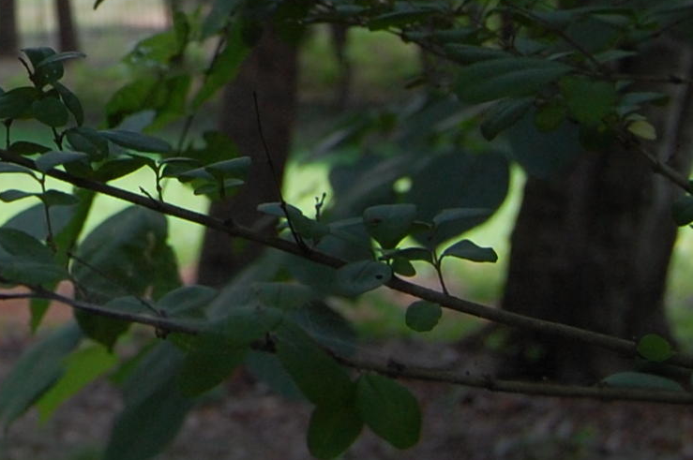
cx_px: -211
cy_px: -257
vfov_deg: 9.5
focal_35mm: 140
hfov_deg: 14.1
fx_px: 2693
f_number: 5.6
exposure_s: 1/125
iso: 320
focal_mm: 23
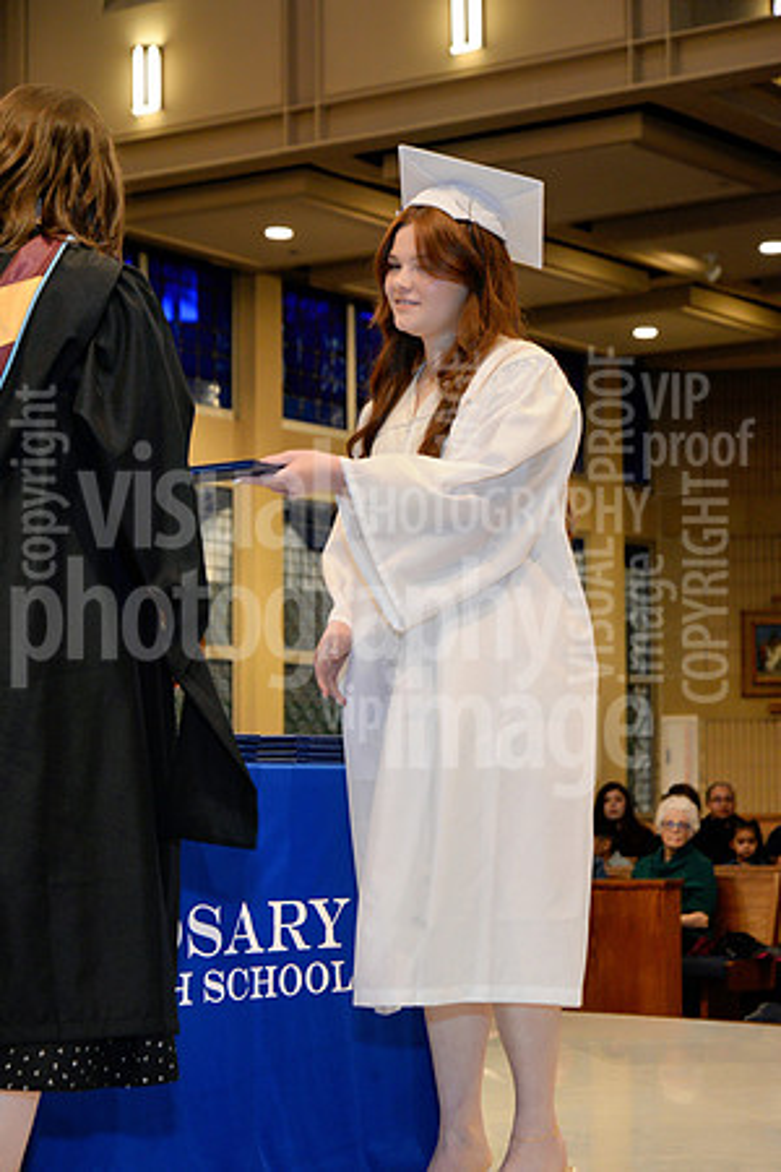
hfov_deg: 16.1
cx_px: 390
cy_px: 586
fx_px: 2766
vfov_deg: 23.9
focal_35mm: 85
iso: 2500
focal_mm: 85
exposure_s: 1/80
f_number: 6.3
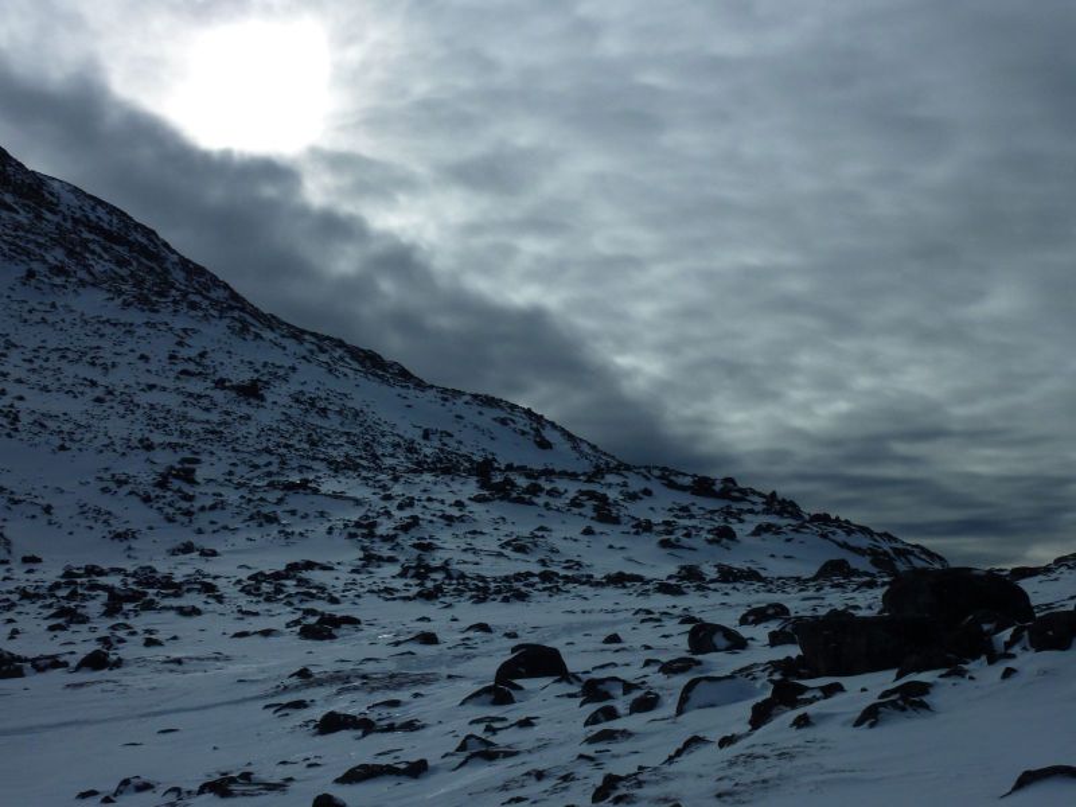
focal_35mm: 40
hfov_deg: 46.8
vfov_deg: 36.0
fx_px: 1243
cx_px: 538
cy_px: 404
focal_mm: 6.5
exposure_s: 1/2000
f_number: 6.3
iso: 80
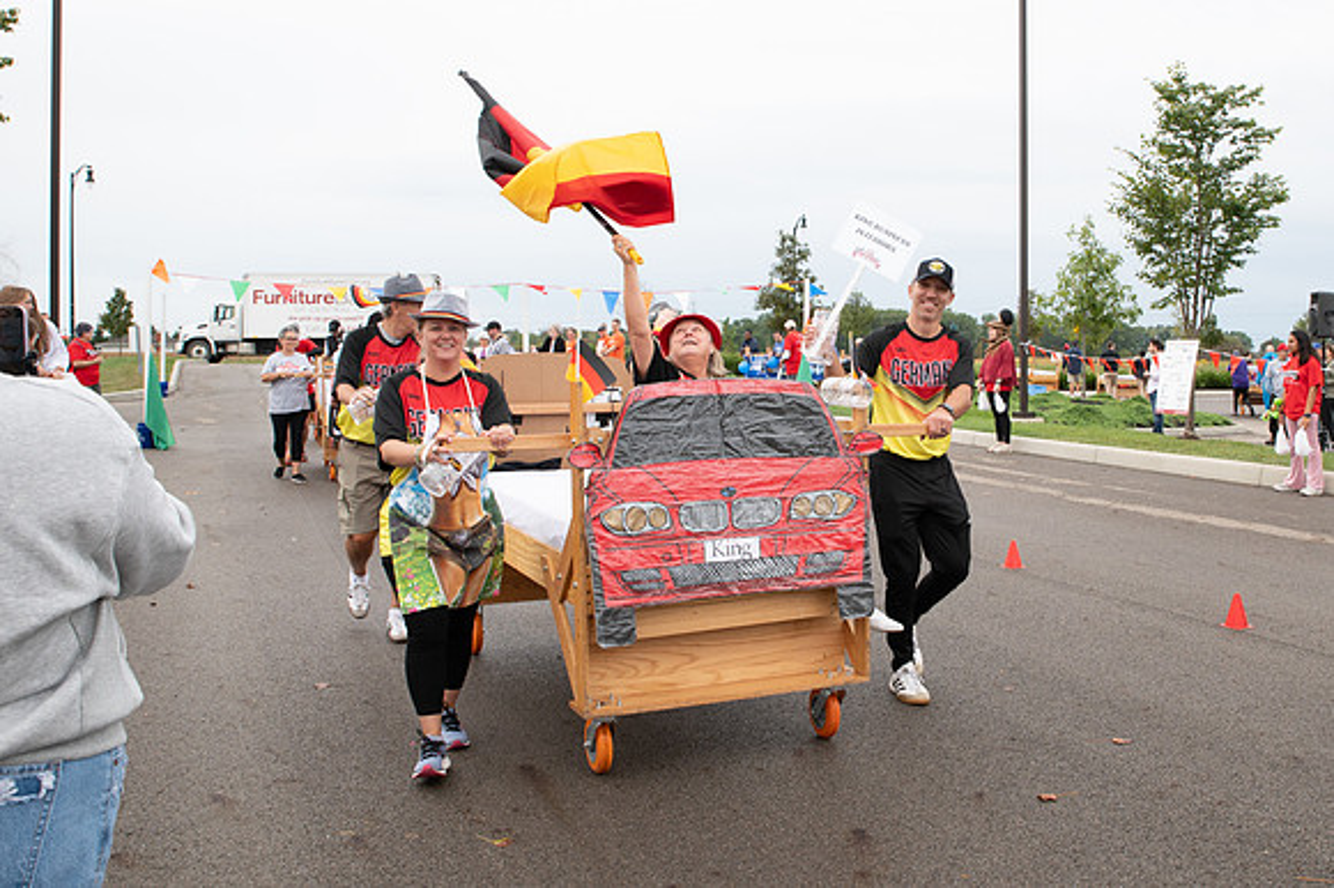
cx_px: 846
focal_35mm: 34
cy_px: 397
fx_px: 1265
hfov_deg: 54.9
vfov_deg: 38.6
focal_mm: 24
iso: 640
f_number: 10
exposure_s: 1/200
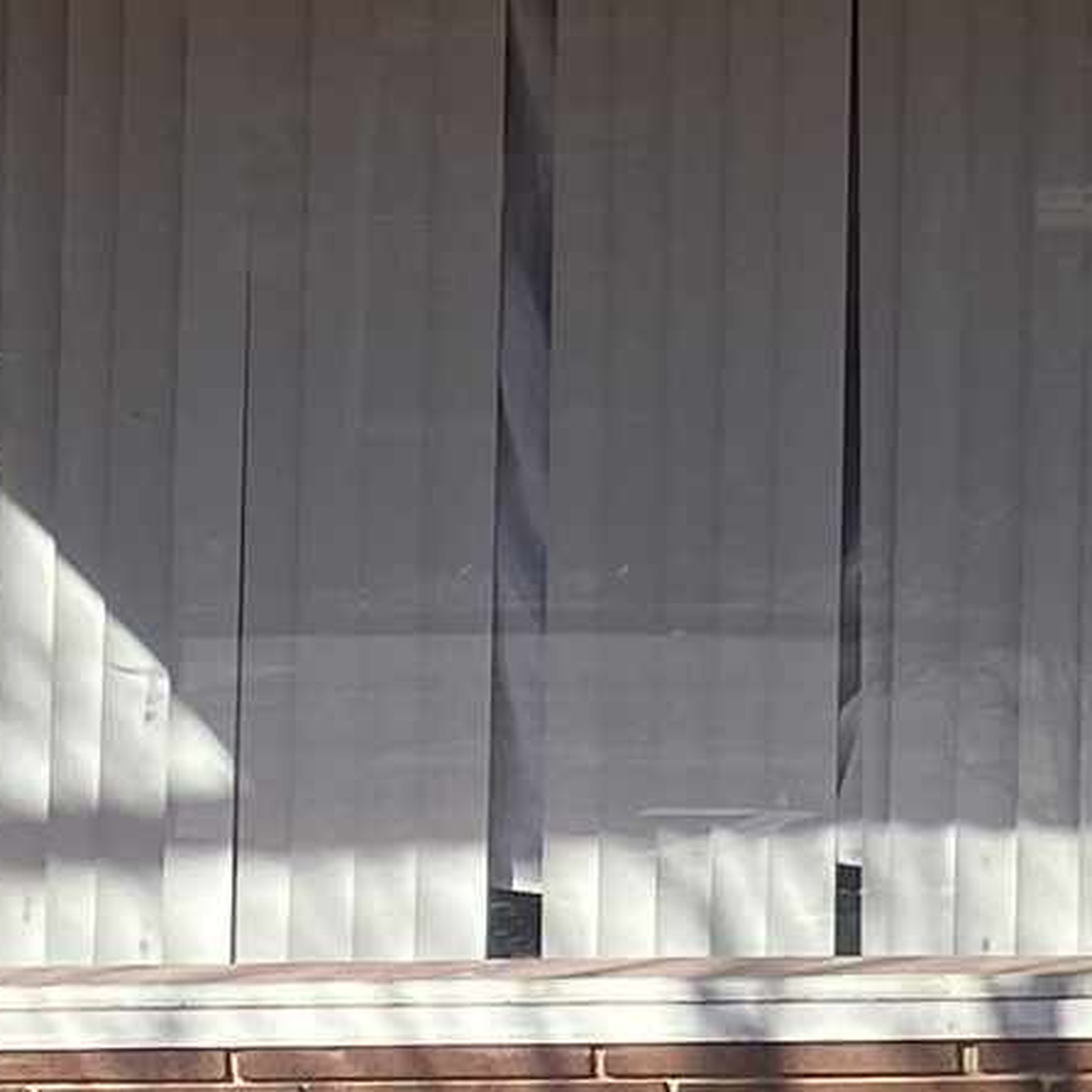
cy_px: -237
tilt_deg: +5.4
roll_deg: -0.3
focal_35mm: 158
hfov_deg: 10.1
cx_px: 2270
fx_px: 5639
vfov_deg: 10.9
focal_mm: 4.25
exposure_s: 1/1961
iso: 32
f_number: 1.8
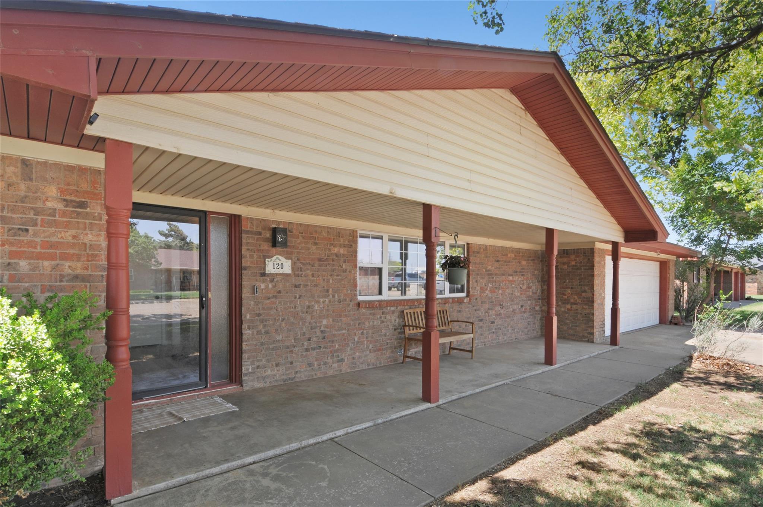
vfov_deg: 71.9
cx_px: 382
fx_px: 349
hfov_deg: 95.1
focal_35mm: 16
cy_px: 254
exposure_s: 1/125
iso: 200
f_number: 16
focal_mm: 11
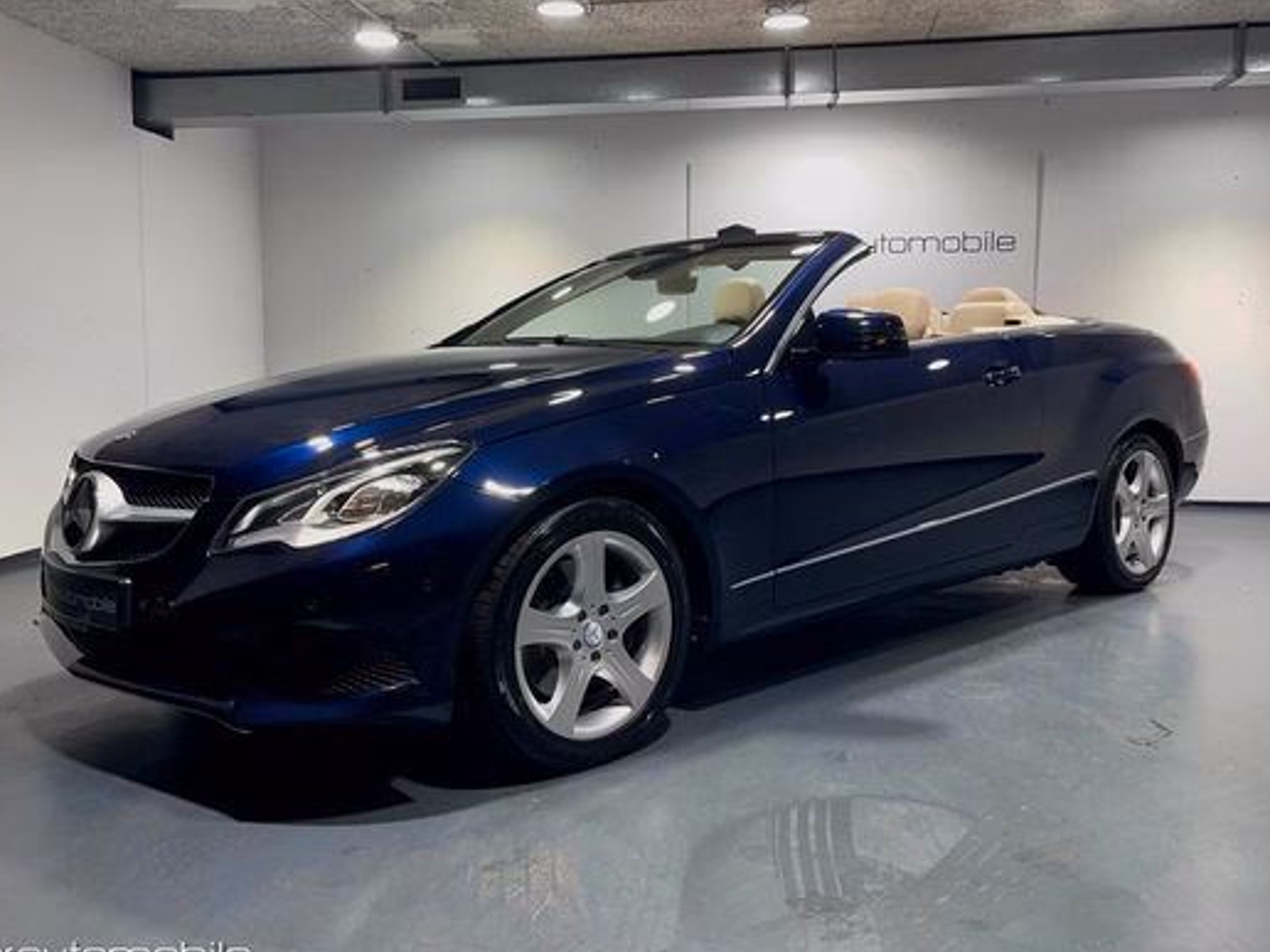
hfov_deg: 58.3
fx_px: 1137
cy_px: 426
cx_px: 608
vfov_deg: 45.4
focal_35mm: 31
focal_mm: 5.1
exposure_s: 1/100
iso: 64
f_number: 1.6
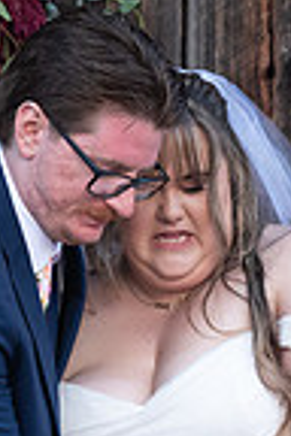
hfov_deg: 6.2
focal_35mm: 222
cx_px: 258
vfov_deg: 9.2
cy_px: 428
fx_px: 2692
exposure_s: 1/500
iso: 2000
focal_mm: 55
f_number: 4
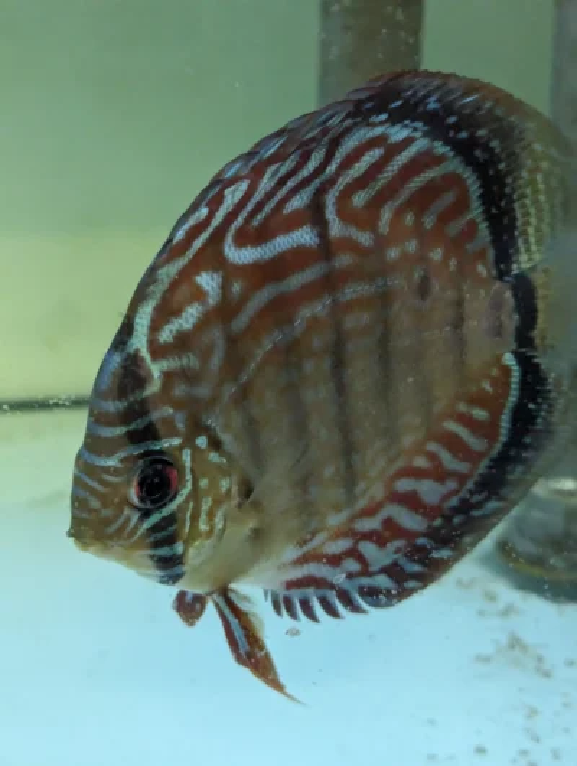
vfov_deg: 39.6
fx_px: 1064
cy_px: 383
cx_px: 288
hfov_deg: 30.3
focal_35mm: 48
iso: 2546
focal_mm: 6.81
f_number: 1.85
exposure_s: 1/226
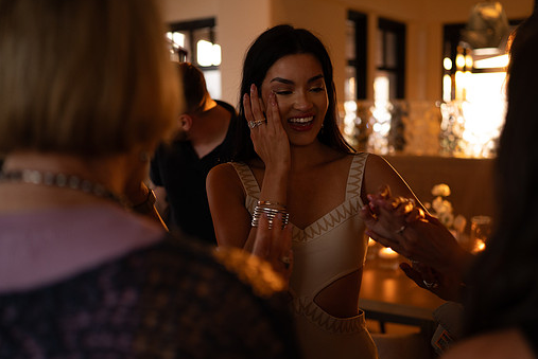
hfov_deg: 48.3
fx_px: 598
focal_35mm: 40
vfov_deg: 33.5
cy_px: 181
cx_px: 307
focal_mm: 35
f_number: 1.8
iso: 800
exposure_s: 1/160
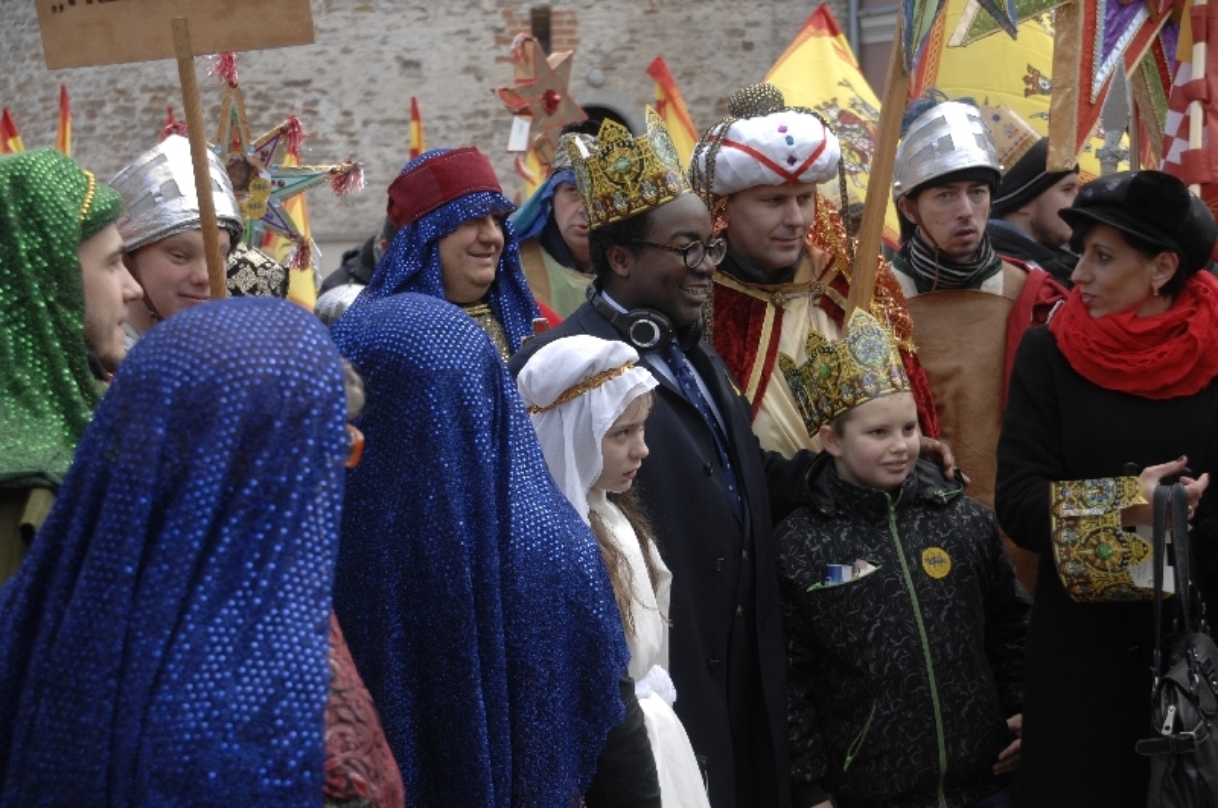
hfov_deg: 27.0
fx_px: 2534
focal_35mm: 75
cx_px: 609
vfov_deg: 18.1
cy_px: 404
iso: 100
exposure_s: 1/90
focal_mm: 50
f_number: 4.5
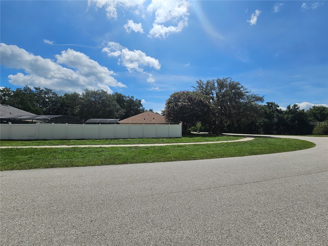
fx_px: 123
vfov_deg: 89.9
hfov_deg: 106.2
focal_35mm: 13
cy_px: 123
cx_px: 164
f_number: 2.2
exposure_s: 1/5523
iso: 50
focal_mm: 2.2
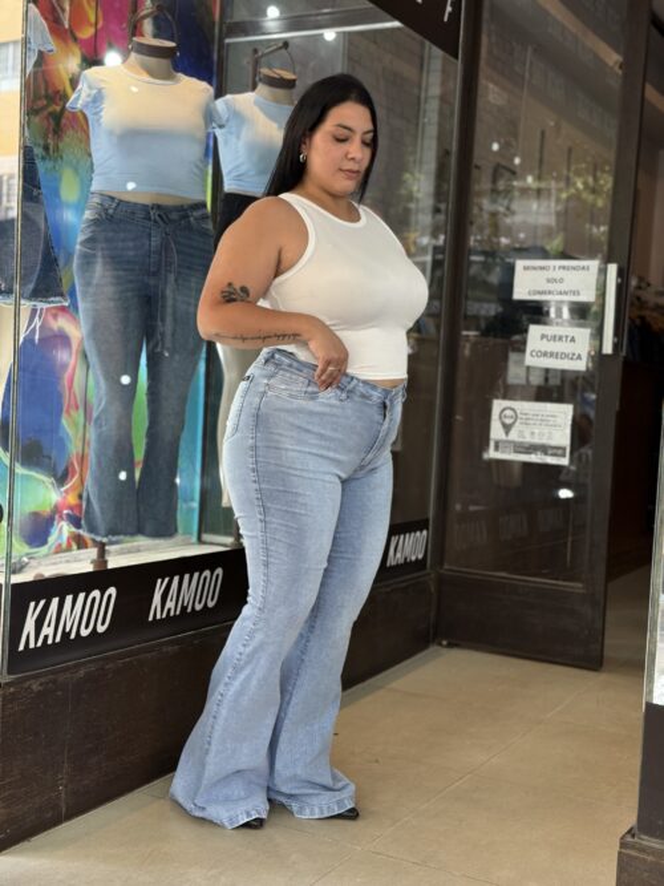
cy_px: 443
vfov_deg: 39.7
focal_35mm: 48
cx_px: 332
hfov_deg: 30.3
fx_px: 1228
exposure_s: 1/100
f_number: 1.78
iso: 80
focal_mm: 6.76
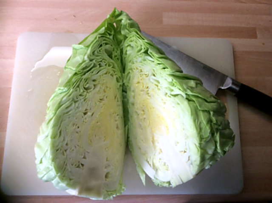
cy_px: 102
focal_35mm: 32
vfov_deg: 44.1
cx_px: 136
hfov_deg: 56.9
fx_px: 251
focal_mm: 3.3
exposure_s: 1/25
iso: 50
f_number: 2.4
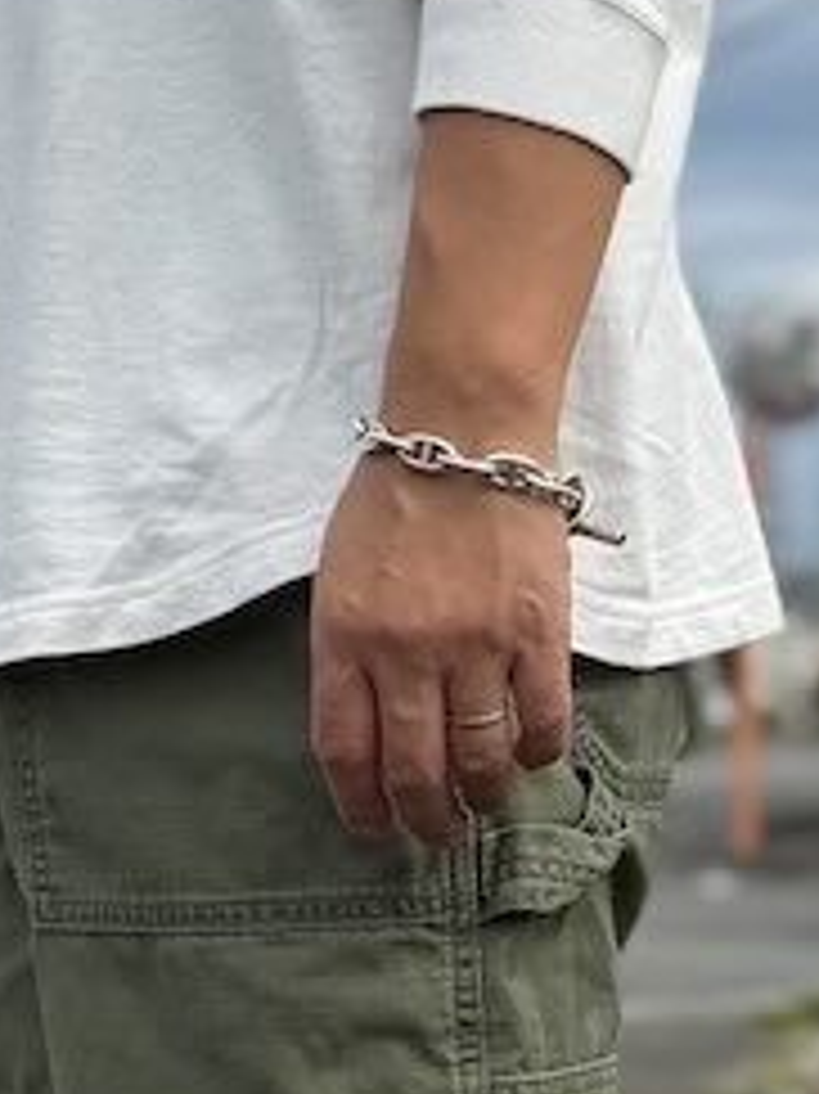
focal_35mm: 95
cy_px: 1013
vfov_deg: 20.2
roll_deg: +1.0
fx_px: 3000
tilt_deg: -1.8
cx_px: 950
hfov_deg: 15.1
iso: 80
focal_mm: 6.76
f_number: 1.78
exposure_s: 1/5319
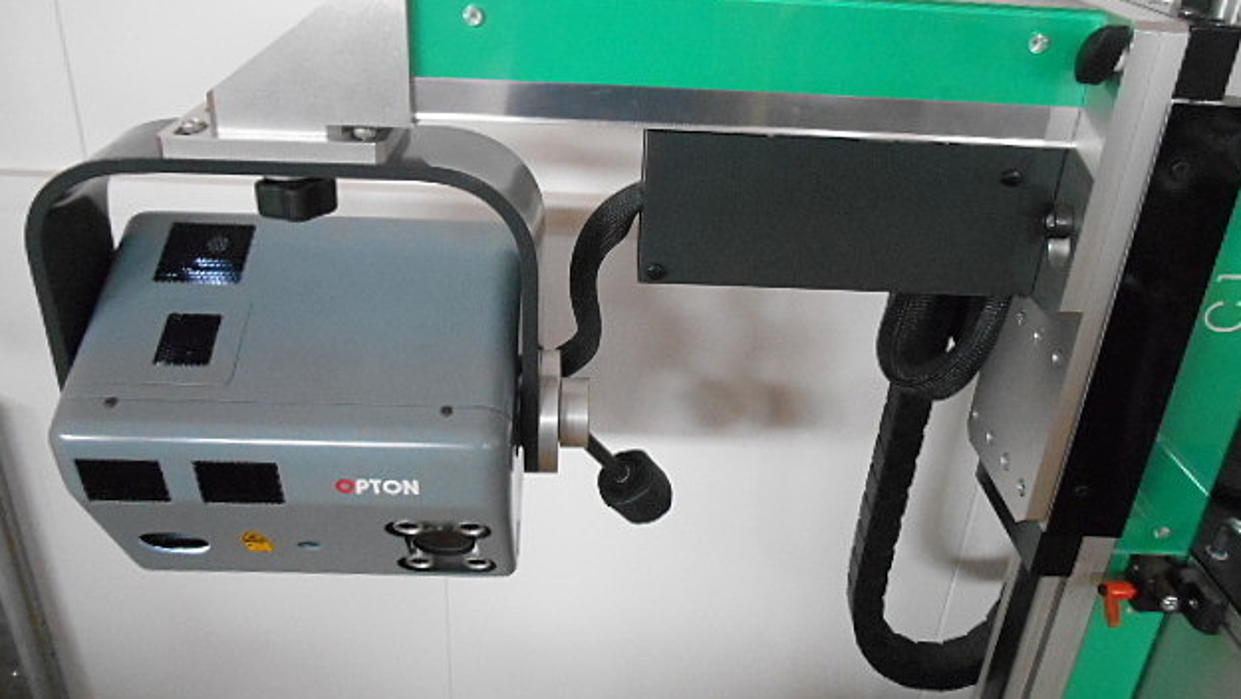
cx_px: 616
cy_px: 310
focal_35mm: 29
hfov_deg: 66.0
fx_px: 955
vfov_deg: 40.2
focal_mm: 4.7
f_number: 3.4
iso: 800
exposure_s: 1/100
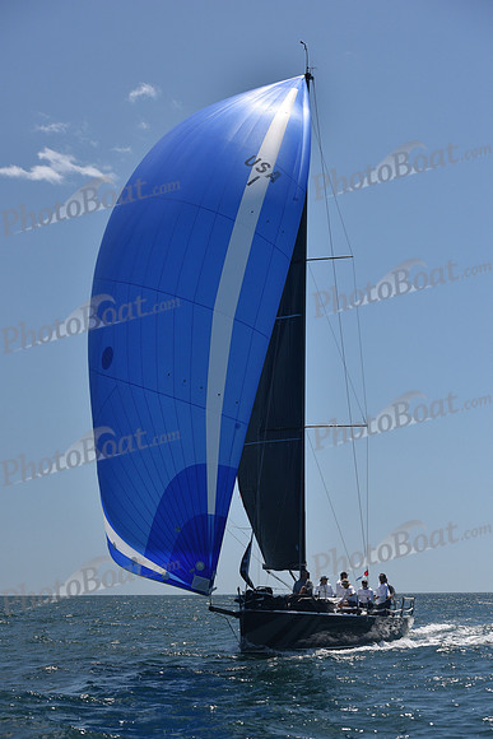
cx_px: 246
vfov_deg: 28.8
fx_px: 1437
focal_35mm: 70
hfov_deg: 19.5
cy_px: 370
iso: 320
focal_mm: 70
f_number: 7.1
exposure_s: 1/1250
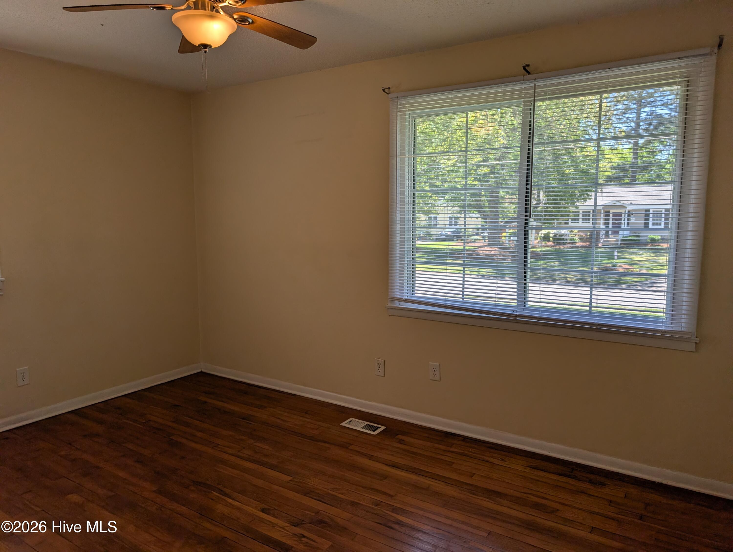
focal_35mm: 24
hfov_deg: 71.5
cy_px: 276
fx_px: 509
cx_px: 366
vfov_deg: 56.9
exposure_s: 1/148
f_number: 1.68
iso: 22
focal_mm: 6.9
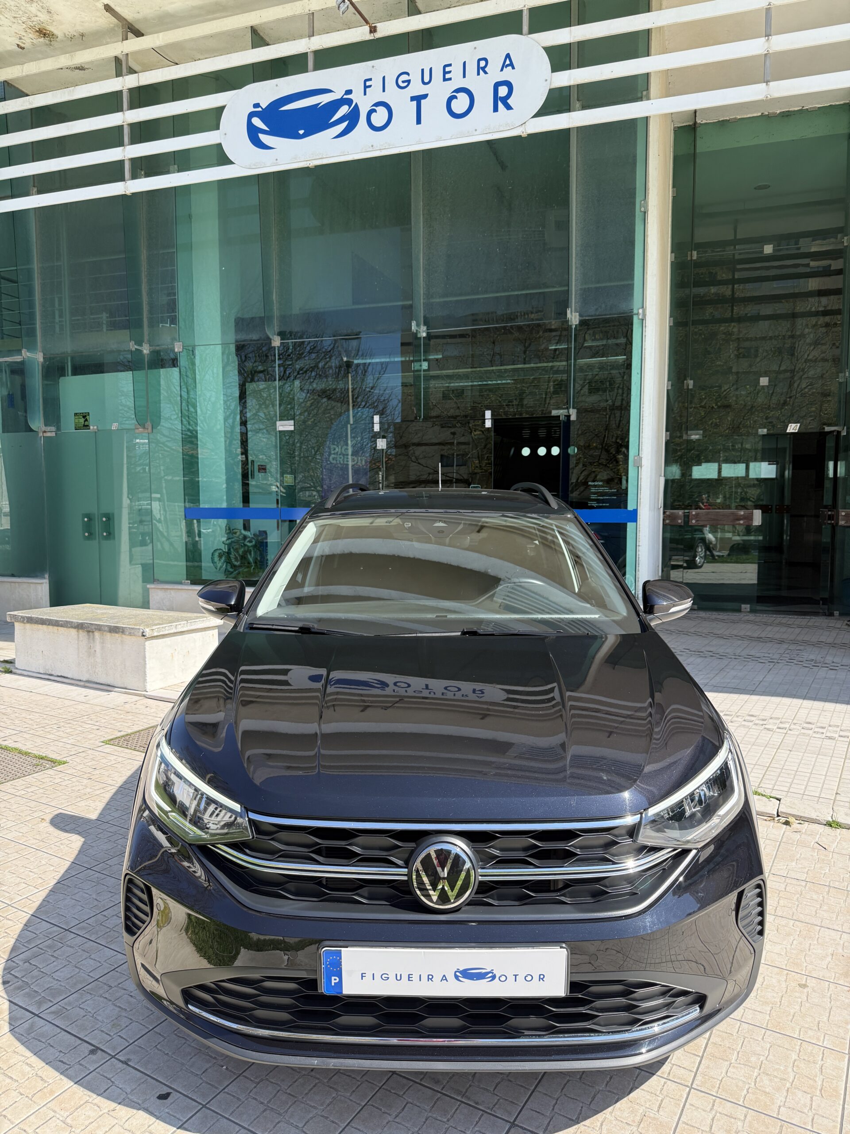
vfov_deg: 71.6
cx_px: 425
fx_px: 786
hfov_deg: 56.8
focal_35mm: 24
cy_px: 567
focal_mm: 6.76
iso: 100
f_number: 1.78
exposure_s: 1/1812
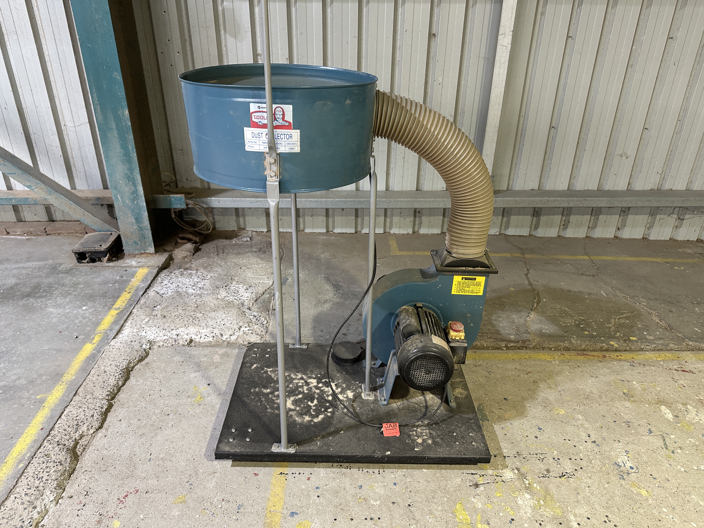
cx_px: 352
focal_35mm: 24
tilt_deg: -26.2
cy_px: 264
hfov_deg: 71.6
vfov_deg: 56.8
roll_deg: -0.5
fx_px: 488
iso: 160
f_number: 1.78
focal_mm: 6.86
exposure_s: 1/50
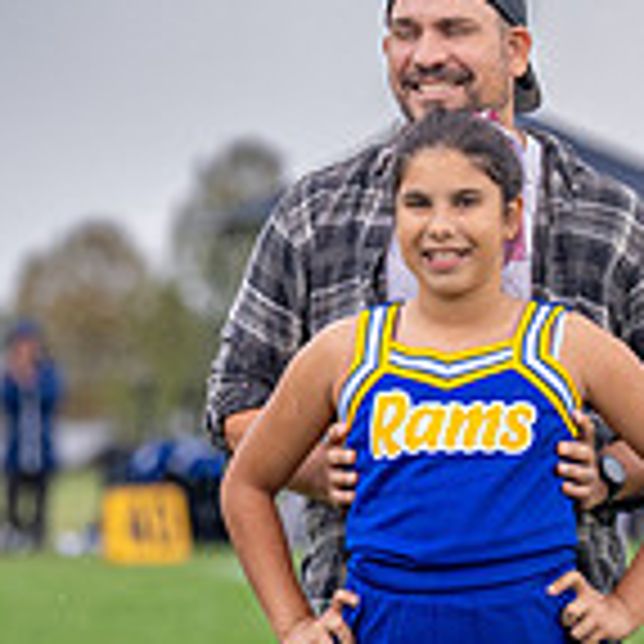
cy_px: 474
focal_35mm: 492
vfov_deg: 3.6
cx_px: 473
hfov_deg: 3.6
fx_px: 10356
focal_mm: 117
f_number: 2.8
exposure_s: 1/1600
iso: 500
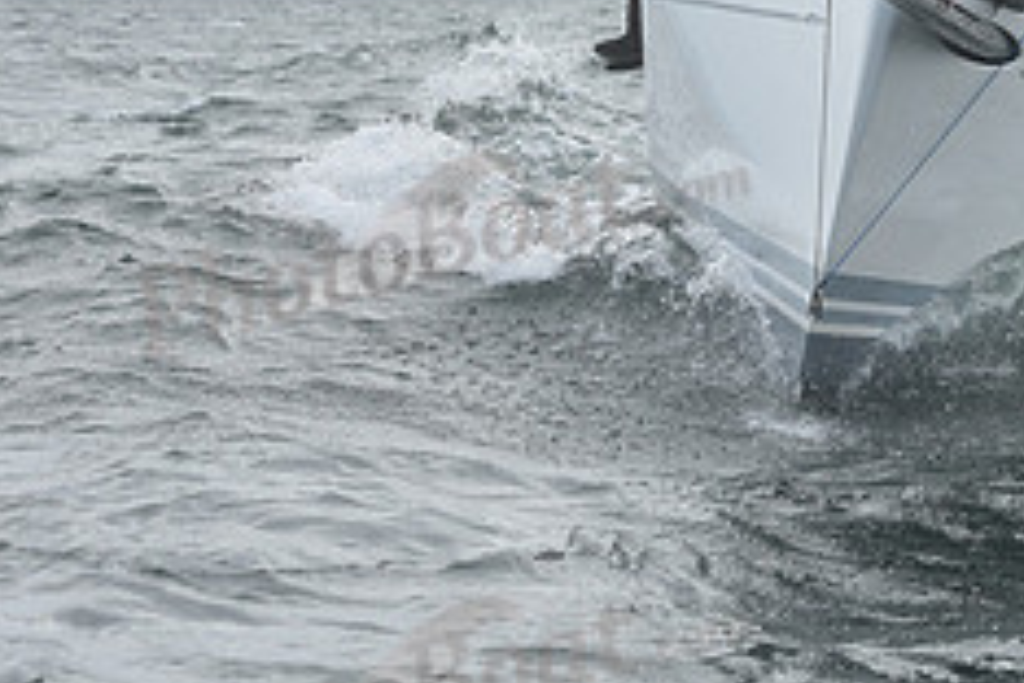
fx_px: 5632
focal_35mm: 198
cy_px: -46
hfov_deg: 10.3
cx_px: 980
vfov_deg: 6.9
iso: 200
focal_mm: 80
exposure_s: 1/1250
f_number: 6.3
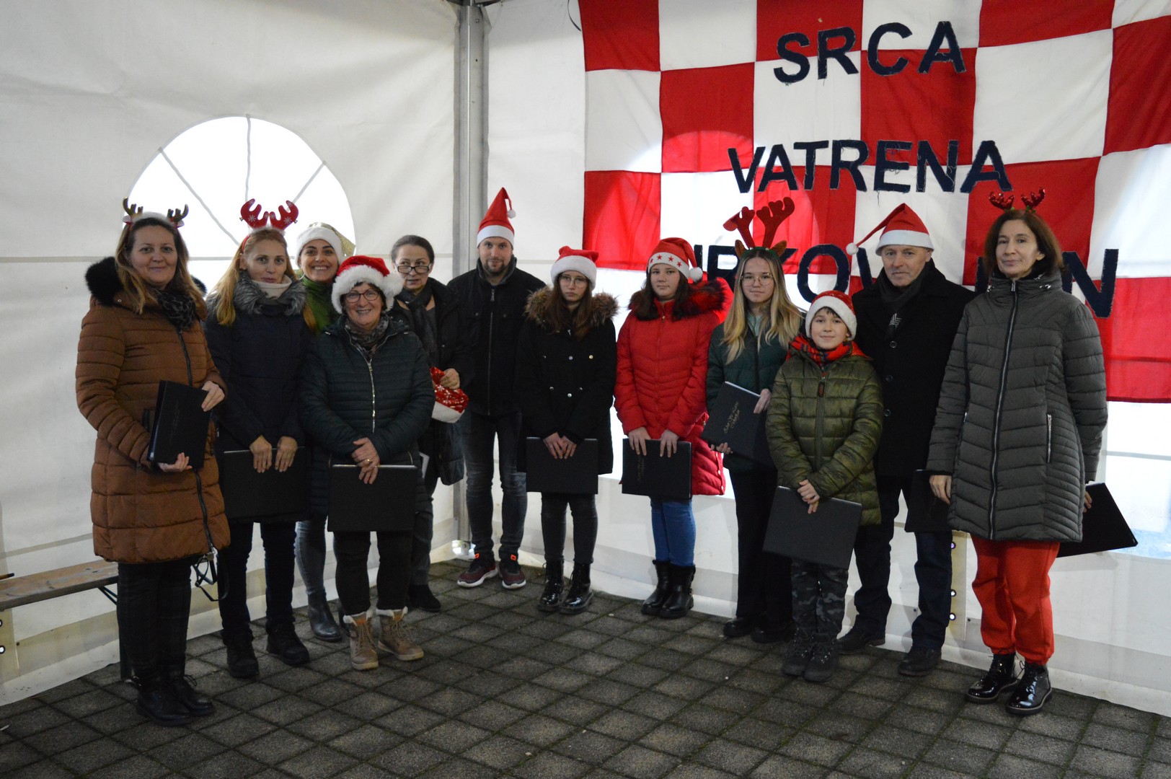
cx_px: 586
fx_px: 1024
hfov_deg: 59.5
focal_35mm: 32
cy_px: 390
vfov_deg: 41.6
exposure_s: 1/100
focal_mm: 21
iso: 3200
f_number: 4
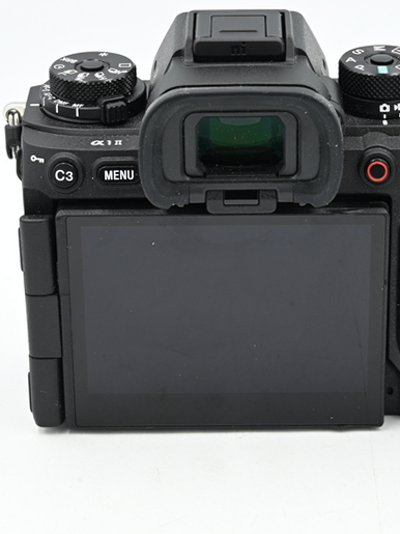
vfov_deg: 15.8
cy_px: 262
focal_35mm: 125
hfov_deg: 11.8
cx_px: 293
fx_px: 1927
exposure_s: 1/10
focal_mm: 69
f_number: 14
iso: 100
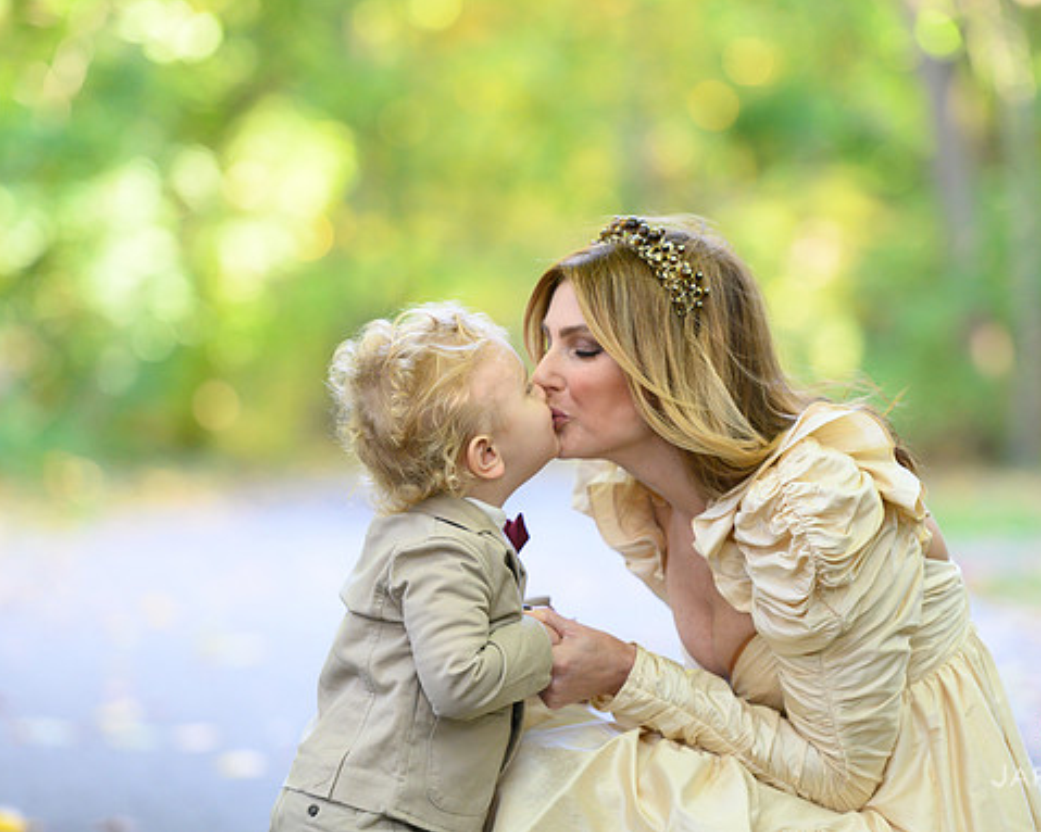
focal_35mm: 176
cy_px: 415
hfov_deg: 11.0
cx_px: 569
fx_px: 5421
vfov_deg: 8.8
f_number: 3.2
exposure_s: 1/200
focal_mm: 155
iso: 1600
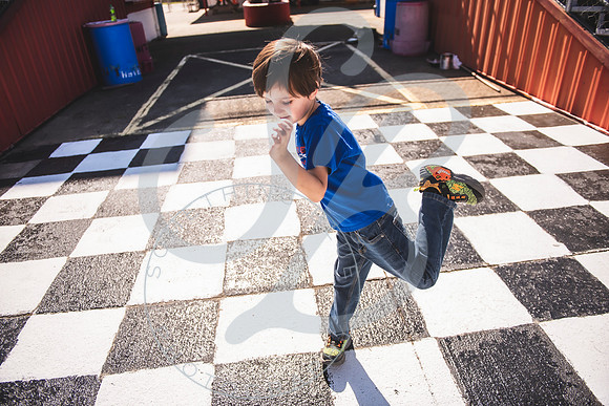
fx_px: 406
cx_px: 304
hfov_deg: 73.7
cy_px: 203
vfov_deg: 53.2
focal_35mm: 24
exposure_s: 1/1600
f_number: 2.8
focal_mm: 24
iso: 100
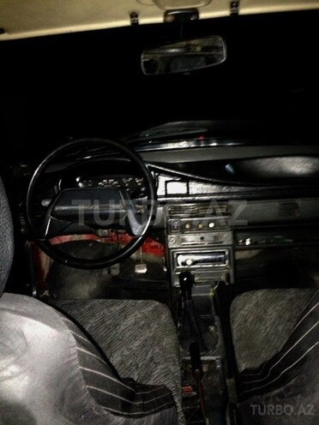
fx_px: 356
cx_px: 160
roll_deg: +7.6
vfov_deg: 61.7
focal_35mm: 29
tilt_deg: -17.3
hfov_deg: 48.2
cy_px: 212
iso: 800
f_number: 2.2
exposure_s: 1/17
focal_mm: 4.15
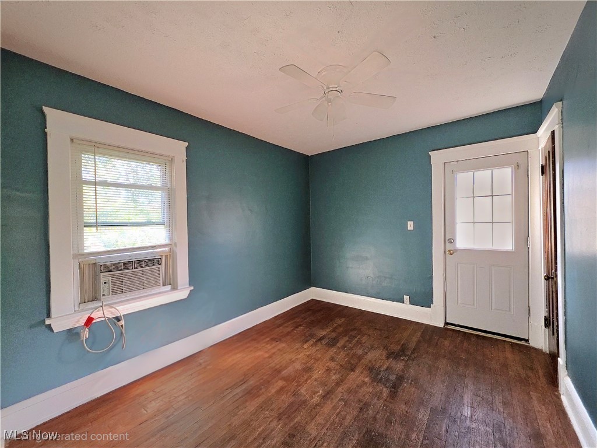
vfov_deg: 89.9
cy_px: 224
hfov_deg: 106.2
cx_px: 298
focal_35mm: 13
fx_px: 224
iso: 80
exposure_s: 1/60.2
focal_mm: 2.2
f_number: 1.9
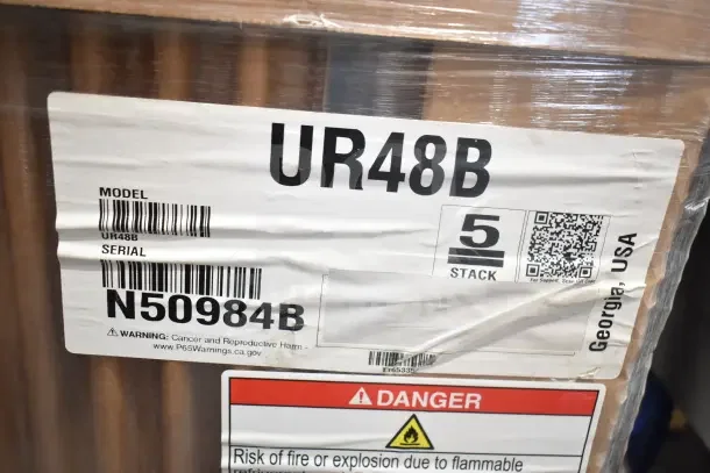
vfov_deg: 36.9
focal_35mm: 36
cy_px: 236
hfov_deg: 53.1
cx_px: 355
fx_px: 710
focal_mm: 24
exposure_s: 1/40
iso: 900
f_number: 3.8
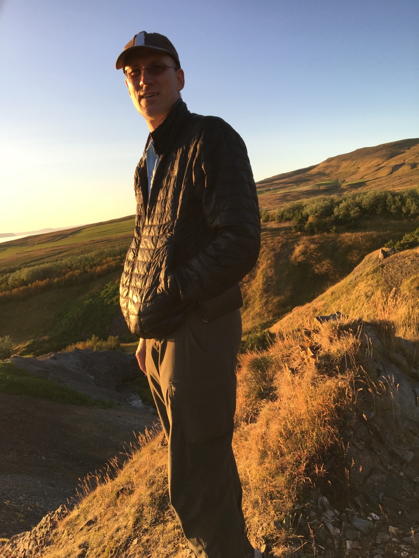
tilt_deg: -8.9
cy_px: 279
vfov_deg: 61.6
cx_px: 210
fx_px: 468
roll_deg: +7.9
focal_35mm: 29
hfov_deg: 48.2
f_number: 2.2
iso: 25
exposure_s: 1/430
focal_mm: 4.15
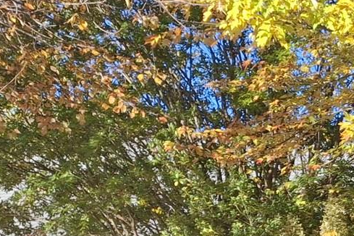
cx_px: 644
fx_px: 1072
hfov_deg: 15.9
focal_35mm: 109
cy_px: 461
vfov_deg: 11.4
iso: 25
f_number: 1.8
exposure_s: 1/618
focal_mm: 4.69
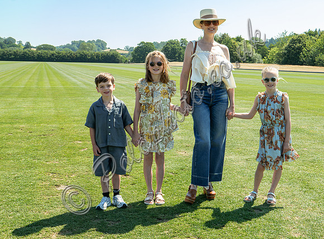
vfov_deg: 30.8
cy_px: 115
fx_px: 435
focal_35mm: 47
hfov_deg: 40.5
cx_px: 204
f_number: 5.6
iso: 200
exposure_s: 1/400
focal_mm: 17.2
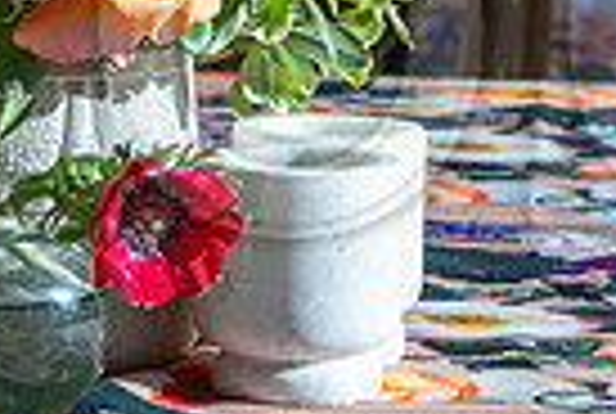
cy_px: -164
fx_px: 5933
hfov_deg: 5.9
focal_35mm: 346
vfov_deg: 4.0
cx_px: 229
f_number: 9
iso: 250
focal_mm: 82
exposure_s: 1/320
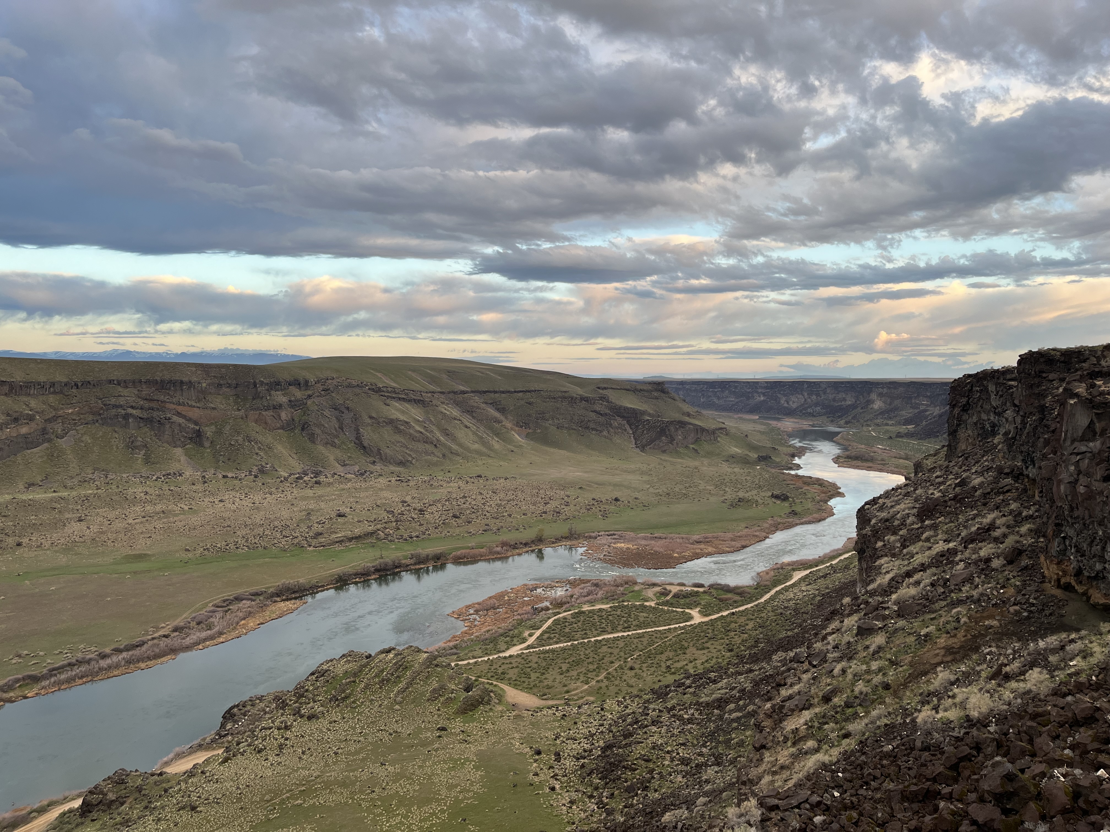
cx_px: 555
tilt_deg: -1.8
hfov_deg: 67.3
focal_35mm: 26
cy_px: 416
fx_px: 834
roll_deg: -0.3
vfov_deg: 53.1
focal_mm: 5.1
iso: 40
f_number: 1.6
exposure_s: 1/193
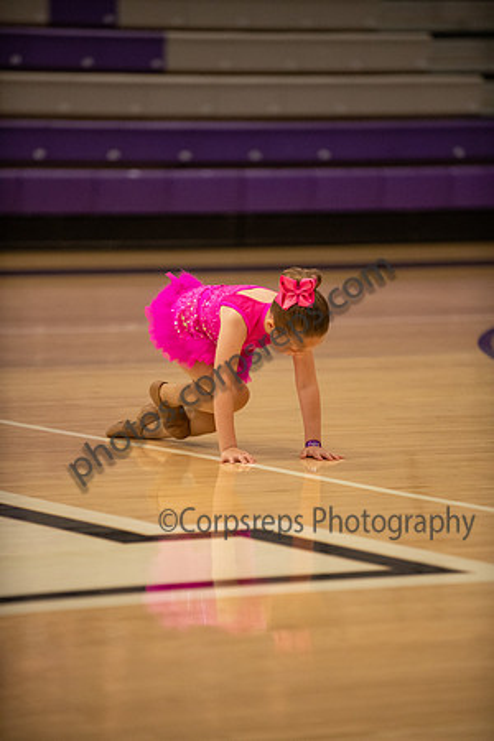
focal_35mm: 200
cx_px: 247
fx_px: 4116
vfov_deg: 10.3
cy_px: 370
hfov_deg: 6.9
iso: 3200
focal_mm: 200
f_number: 2.8
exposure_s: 1/640
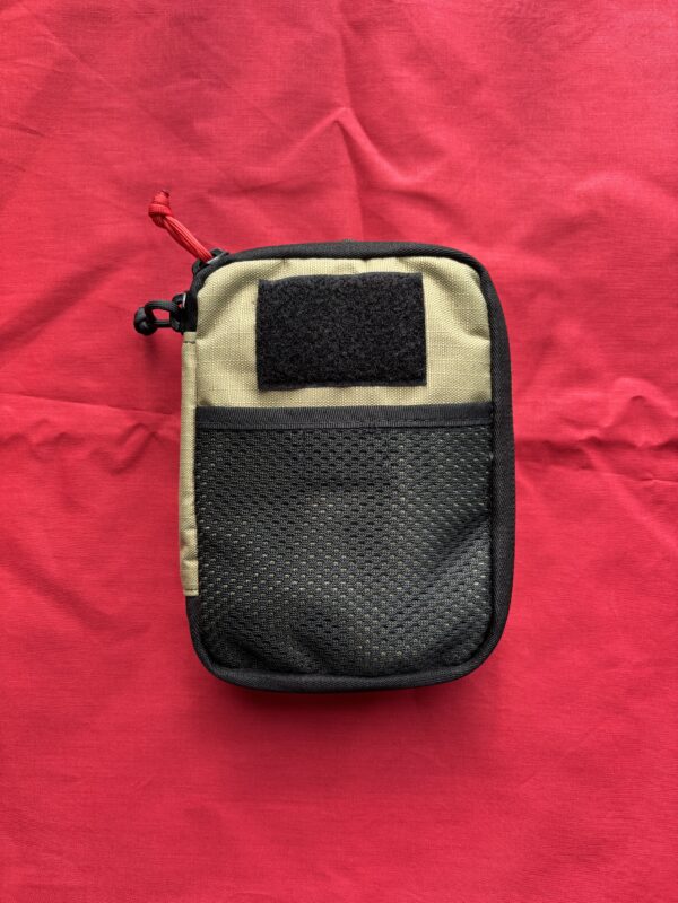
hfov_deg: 53.1
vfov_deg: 67.3
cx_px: 339
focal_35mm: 26
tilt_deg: -85.1
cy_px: 452
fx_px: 679
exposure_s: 1/149
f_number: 1.6
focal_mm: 5.96
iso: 40
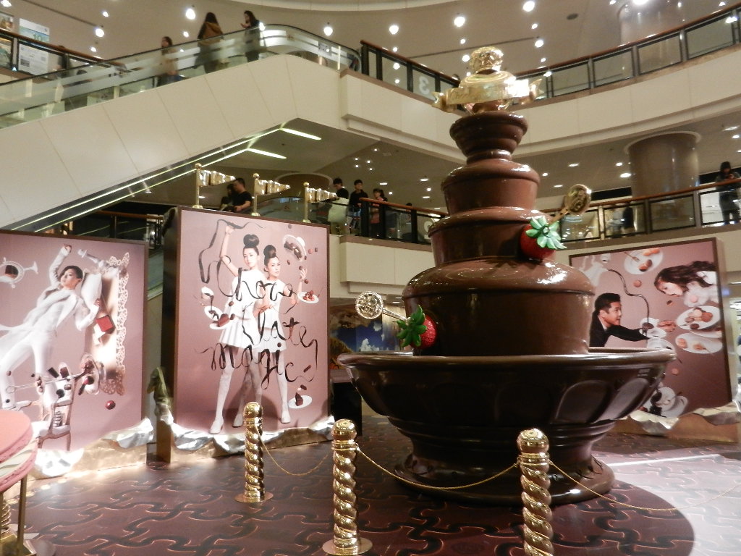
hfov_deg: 69.4
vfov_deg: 54.9
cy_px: 278
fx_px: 535
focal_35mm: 25
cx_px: 370
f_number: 3.5
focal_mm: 4.5
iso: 360
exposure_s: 1/25
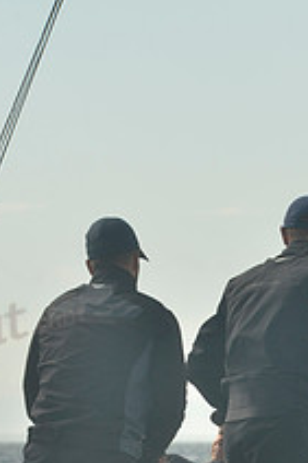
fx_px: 7044
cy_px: 631
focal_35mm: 548
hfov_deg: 2.5
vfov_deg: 3.8
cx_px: 198
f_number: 14
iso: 400
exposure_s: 1/500
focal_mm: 200
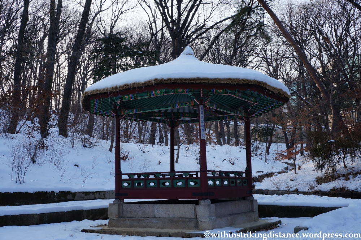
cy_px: 120
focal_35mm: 42
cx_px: 180
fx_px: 421
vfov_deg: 31.8
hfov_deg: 46.5
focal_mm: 28
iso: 200
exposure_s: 1/100
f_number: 11
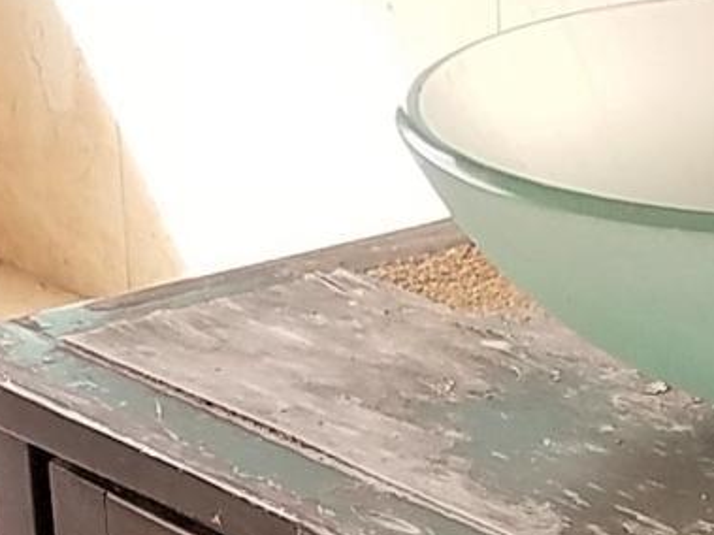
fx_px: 4248
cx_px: 1021
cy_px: 829
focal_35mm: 206
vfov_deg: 7.1
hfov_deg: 9.4
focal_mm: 4.2
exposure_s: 1/144
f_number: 1.7
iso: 40
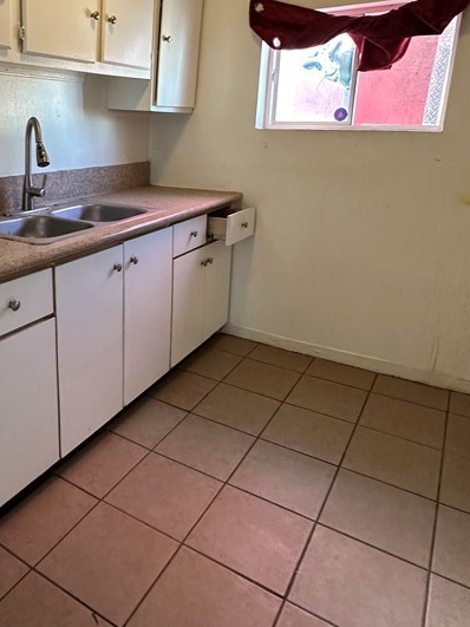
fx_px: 489
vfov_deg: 64.8
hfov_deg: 49.9
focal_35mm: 27
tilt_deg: -15.0
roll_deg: -0.9
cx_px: 138
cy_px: 255
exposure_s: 1/60
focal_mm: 2.22
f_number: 2.2
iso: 250
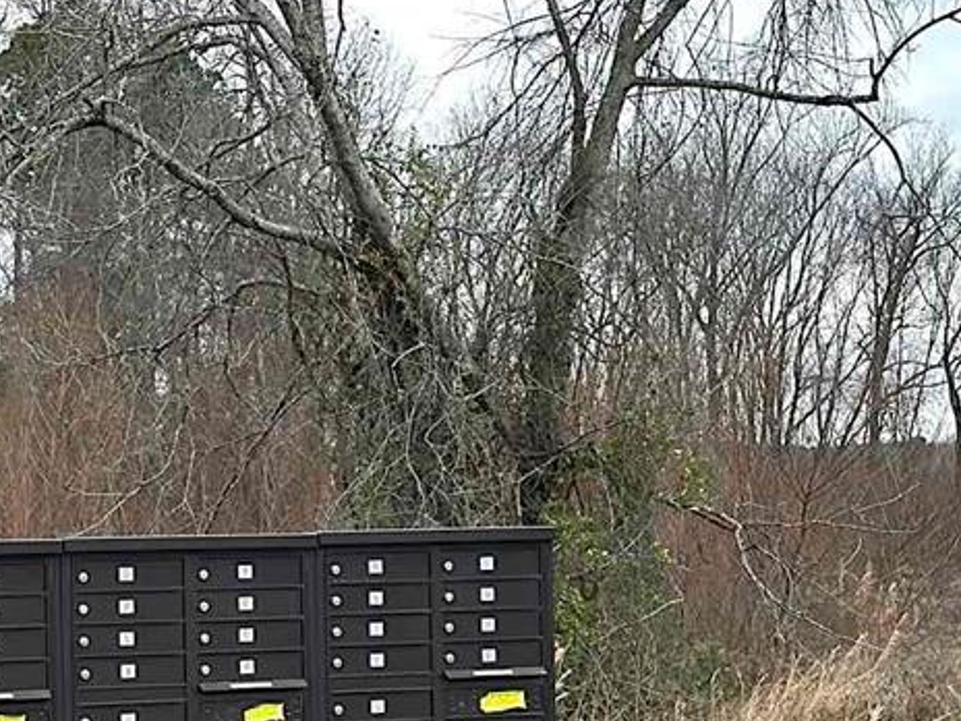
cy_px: 636
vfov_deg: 13.8
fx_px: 2943
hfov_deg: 18.3
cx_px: 122
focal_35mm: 106
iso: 64
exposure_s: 1/172
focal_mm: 6.86
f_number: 1.78
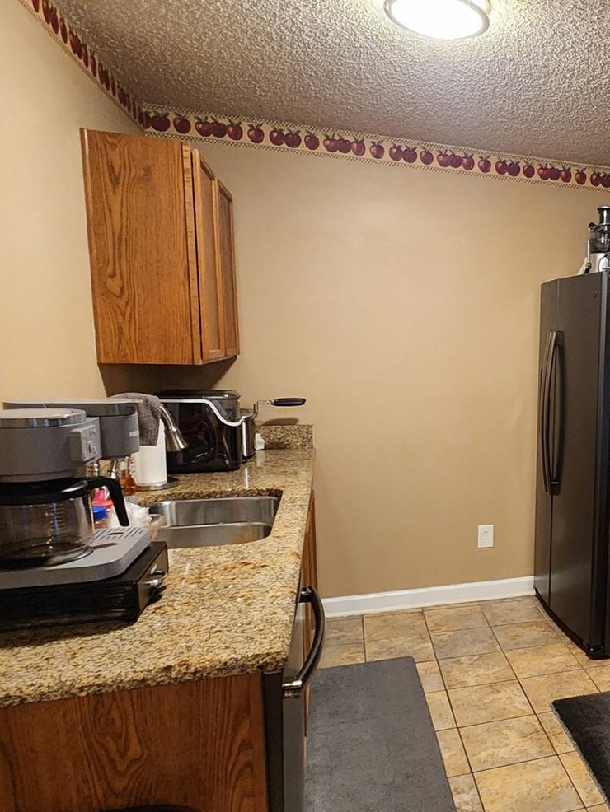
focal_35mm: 27
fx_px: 634
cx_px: 622
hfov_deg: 43.3
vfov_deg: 65.1
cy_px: 456
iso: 640
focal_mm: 2.2
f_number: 2.2
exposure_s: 1/30
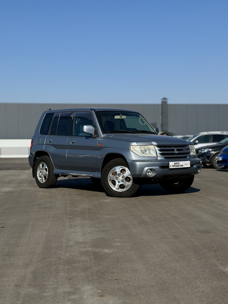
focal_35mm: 48
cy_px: 152
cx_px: 114
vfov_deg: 39.7
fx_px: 422
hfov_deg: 30.3
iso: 64
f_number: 1.78
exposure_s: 1/4878
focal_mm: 6.76
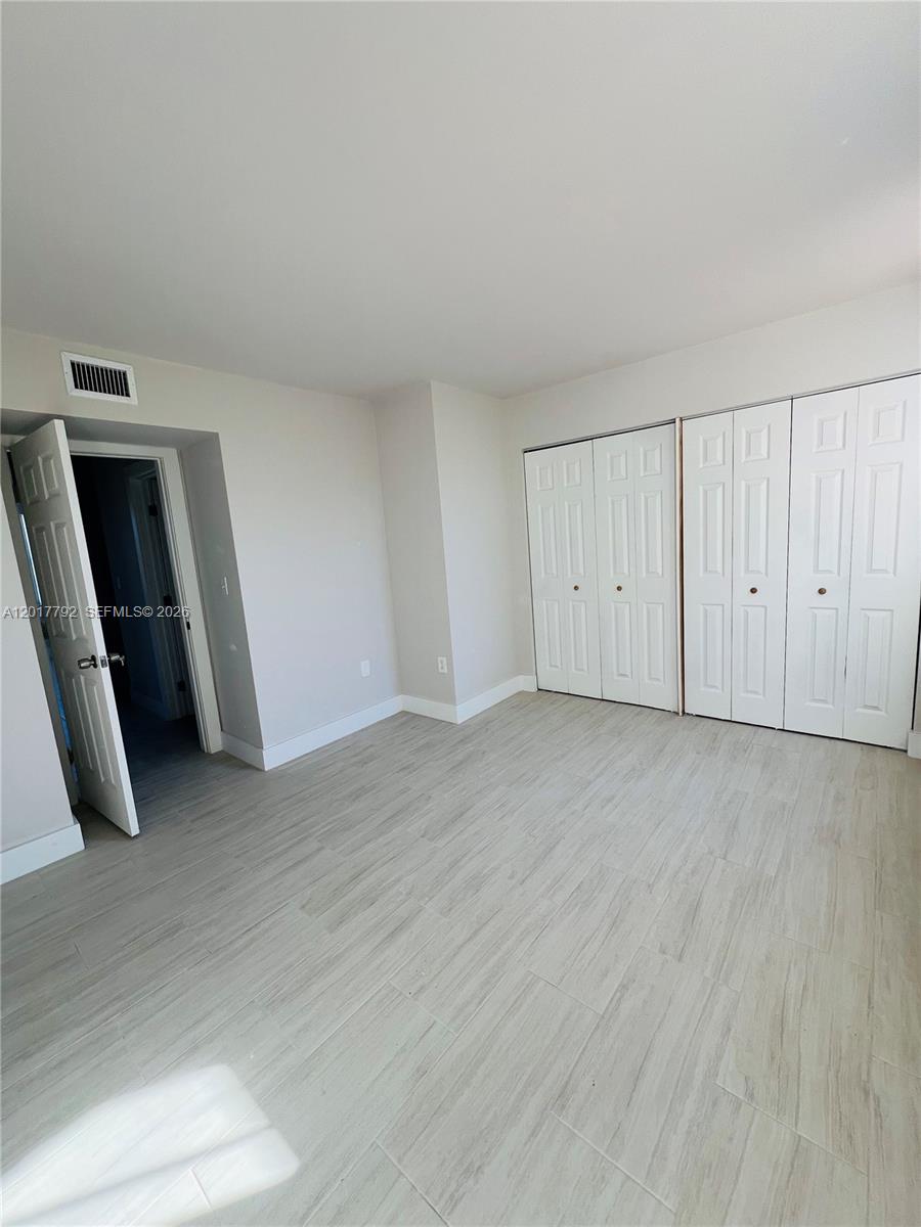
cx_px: 460
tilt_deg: -9.0
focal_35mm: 13
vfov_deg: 106.2
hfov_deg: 89.9
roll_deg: +4.4
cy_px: 614
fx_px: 461
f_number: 1.8
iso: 32
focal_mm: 1.57
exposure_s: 1/155
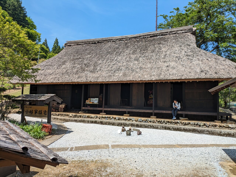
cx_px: 118
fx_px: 170
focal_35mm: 25
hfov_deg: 69.4
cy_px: 88
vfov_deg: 54.9
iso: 45
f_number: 1.89
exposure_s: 1/1185
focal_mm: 5.43
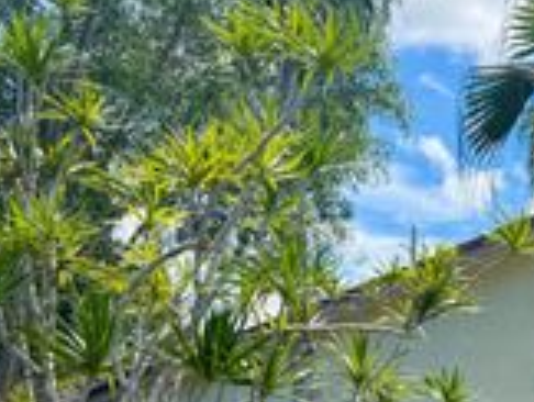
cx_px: 616
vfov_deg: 19.7
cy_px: 341
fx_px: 1143
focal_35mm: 74
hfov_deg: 24.2
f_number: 1.78
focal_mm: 6.76
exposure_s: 1/3145
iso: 100
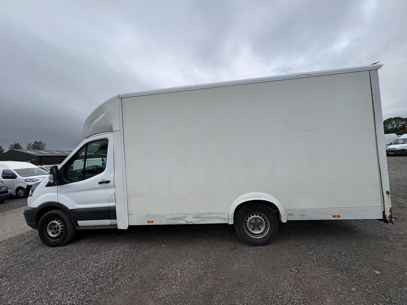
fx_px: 165
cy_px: 152
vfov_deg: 85.7
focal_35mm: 14
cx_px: 204
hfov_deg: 102.1
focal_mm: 2.22
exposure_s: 1/2342
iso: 50
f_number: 2.2
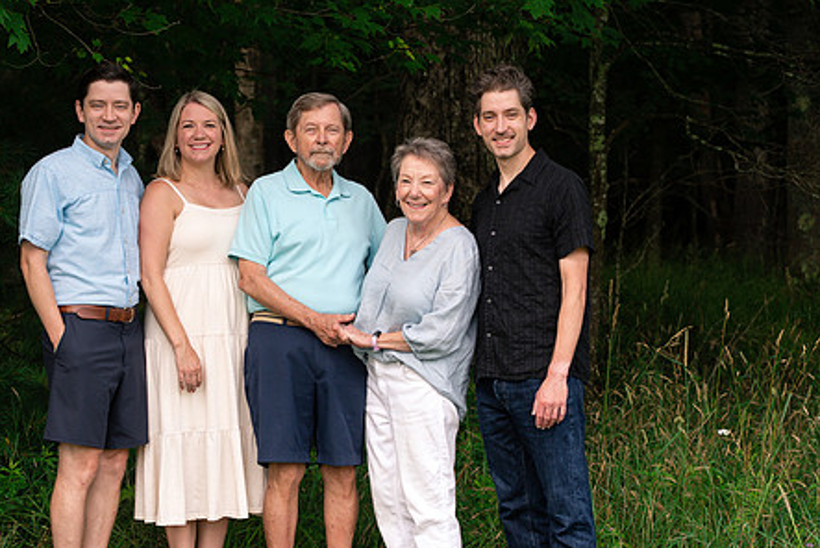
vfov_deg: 11.8
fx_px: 2644
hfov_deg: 17.6
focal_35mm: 116
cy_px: 329
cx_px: 285
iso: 400
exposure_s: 1/800
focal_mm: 85
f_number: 4.5
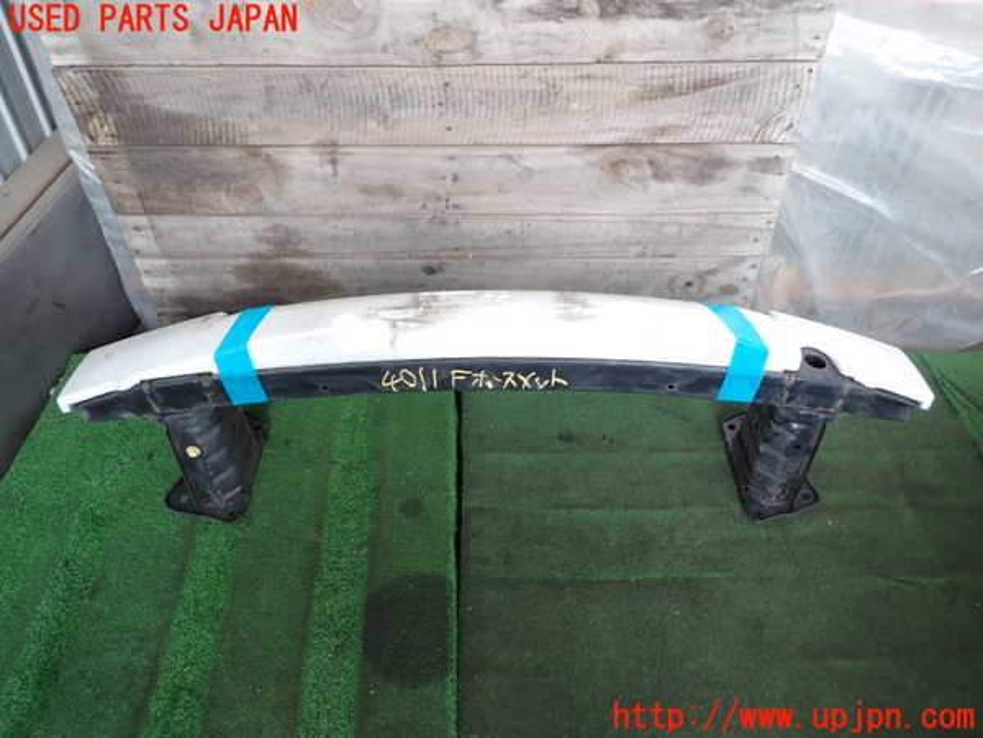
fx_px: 710
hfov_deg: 69.4
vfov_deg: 54.9
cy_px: 369
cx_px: 492
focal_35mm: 25
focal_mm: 4.5
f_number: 2
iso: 100
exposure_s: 1/60
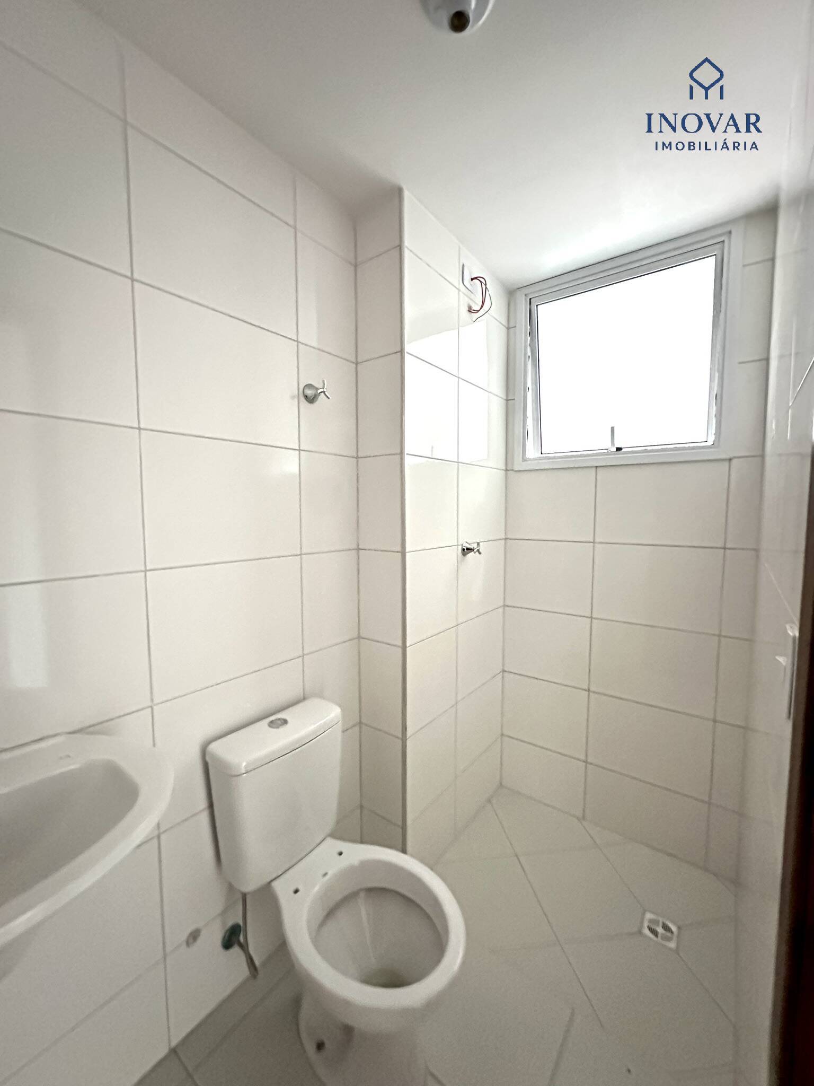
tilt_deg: -3.6
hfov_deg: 85.7
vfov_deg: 102.1
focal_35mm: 14
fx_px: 439
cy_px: 543
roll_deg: -1.1
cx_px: 407
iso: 1600
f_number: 2.2
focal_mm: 2.22
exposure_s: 1/41
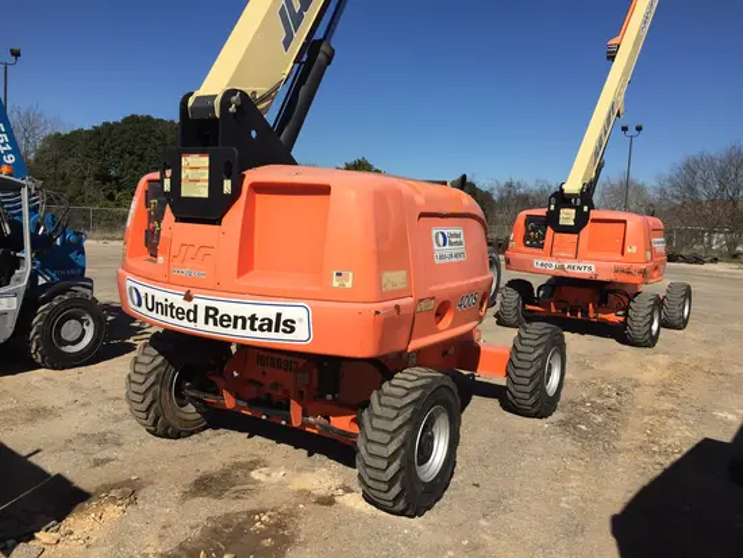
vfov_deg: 48.3
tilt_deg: -5.0
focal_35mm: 29
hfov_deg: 61.6
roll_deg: -3.6
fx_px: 623
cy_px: 279
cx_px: 372
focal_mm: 4.15
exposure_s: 1/3049
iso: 32
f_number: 2.2
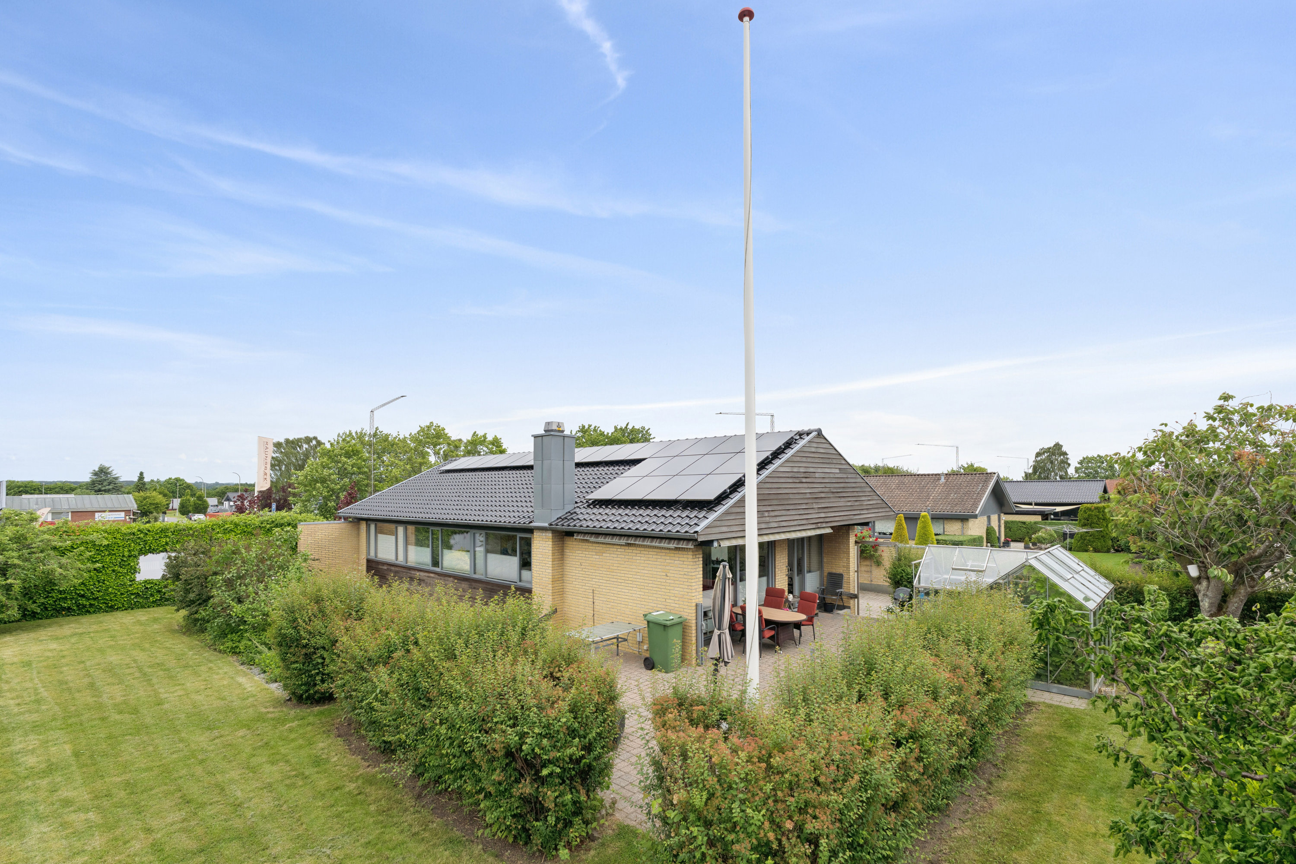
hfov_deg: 96.7
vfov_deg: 73.7
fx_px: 576
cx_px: 648
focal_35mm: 16
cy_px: 432
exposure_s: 1/800
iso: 160
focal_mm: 16
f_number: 5.6
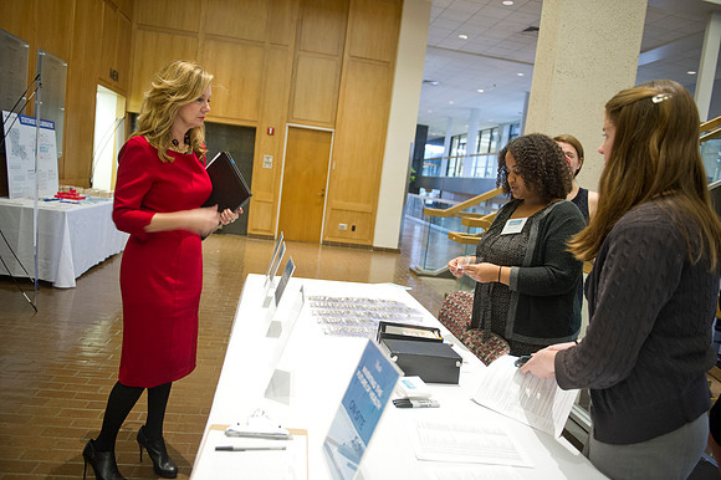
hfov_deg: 69.4
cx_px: 360
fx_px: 520
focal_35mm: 26
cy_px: 240
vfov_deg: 49.5
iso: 2500
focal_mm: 26
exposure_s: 1/60
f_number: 2.8
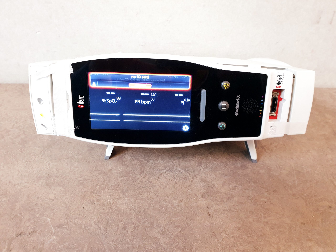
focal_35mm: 26
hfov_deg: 67.3
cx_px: 168
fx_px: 252
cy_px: 126
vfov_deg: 53.1
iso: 320
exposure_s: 1/33
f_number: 2.4
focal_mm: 4.3
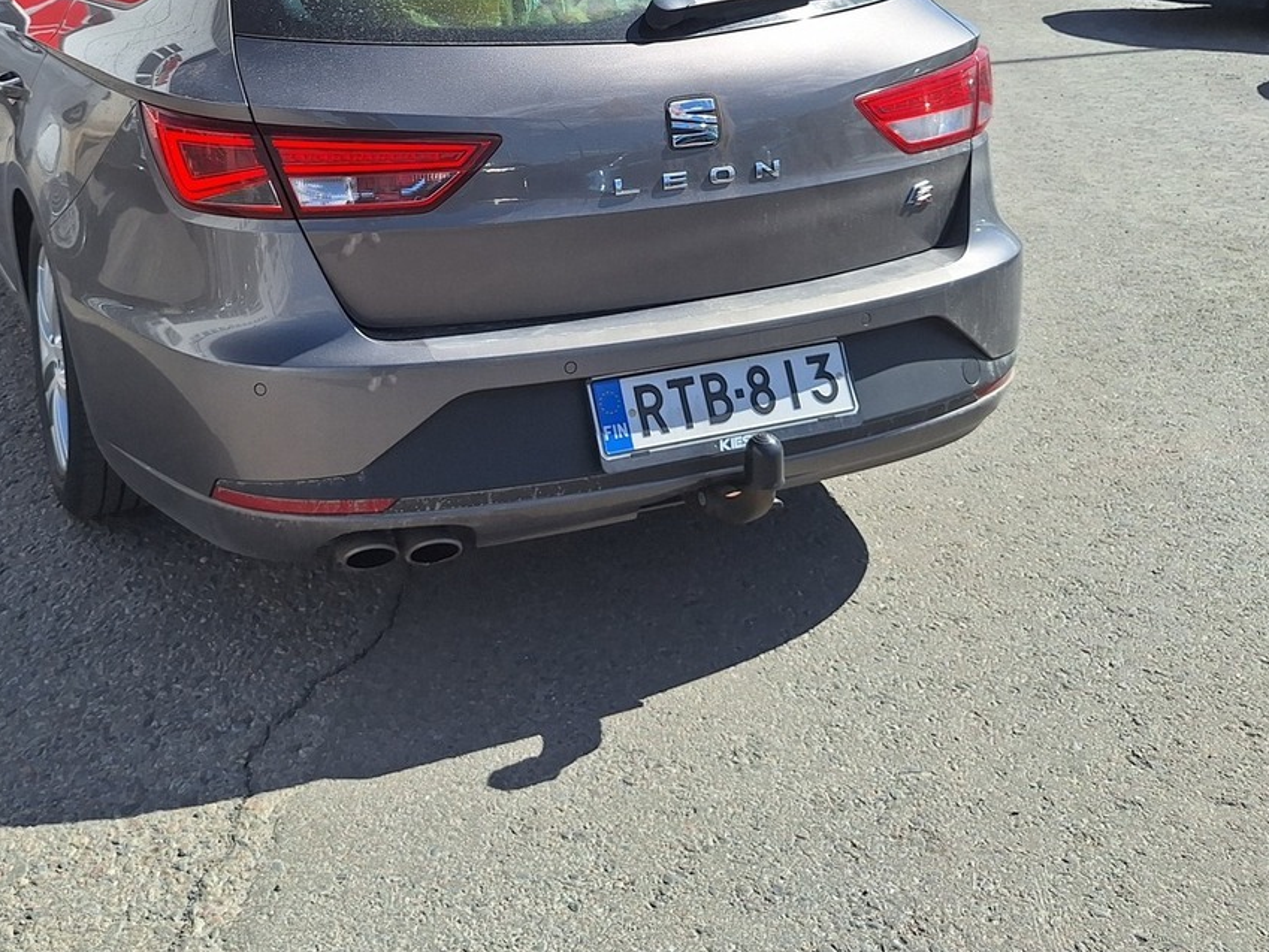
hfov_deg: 47.1
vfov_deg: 35.4
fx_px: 1430
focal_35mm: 39
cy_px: 169
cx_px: 422
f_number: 1.8
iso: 40
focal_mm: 5.54
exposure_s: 1/3534
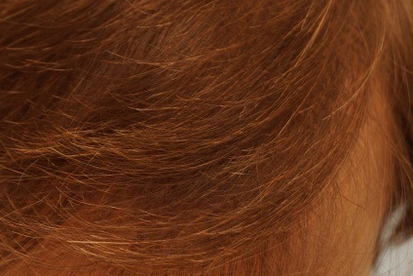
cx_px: 140
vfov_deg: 12.5
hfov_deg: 18.6
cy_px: 114
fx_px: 1258
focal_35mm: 110
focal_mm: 55
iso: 100
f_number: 7.1
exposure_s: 1/25
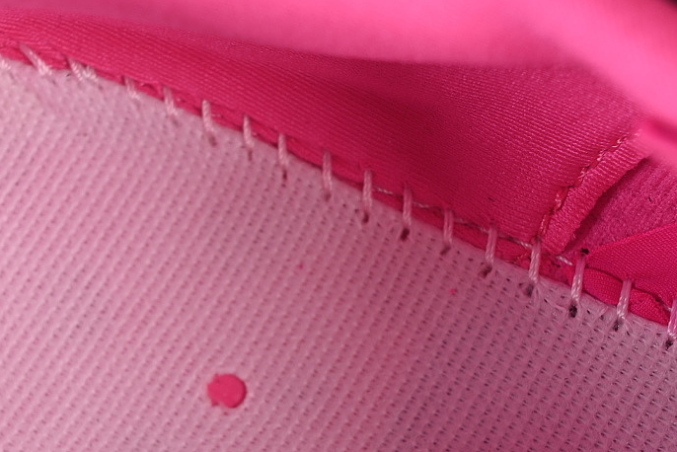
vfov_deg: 11.6
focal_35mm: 118
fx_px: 2220
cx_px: 232
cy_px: 345
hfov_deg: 17.3
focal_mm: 50
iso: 160
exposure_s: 1/80
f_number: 7.1
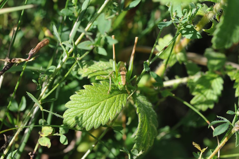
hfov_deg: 13.1
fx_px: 1045
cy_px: 80
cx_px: 120
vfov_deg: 8.7
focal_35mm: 158
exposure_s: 1/200
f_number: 10
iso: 250
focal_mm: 105
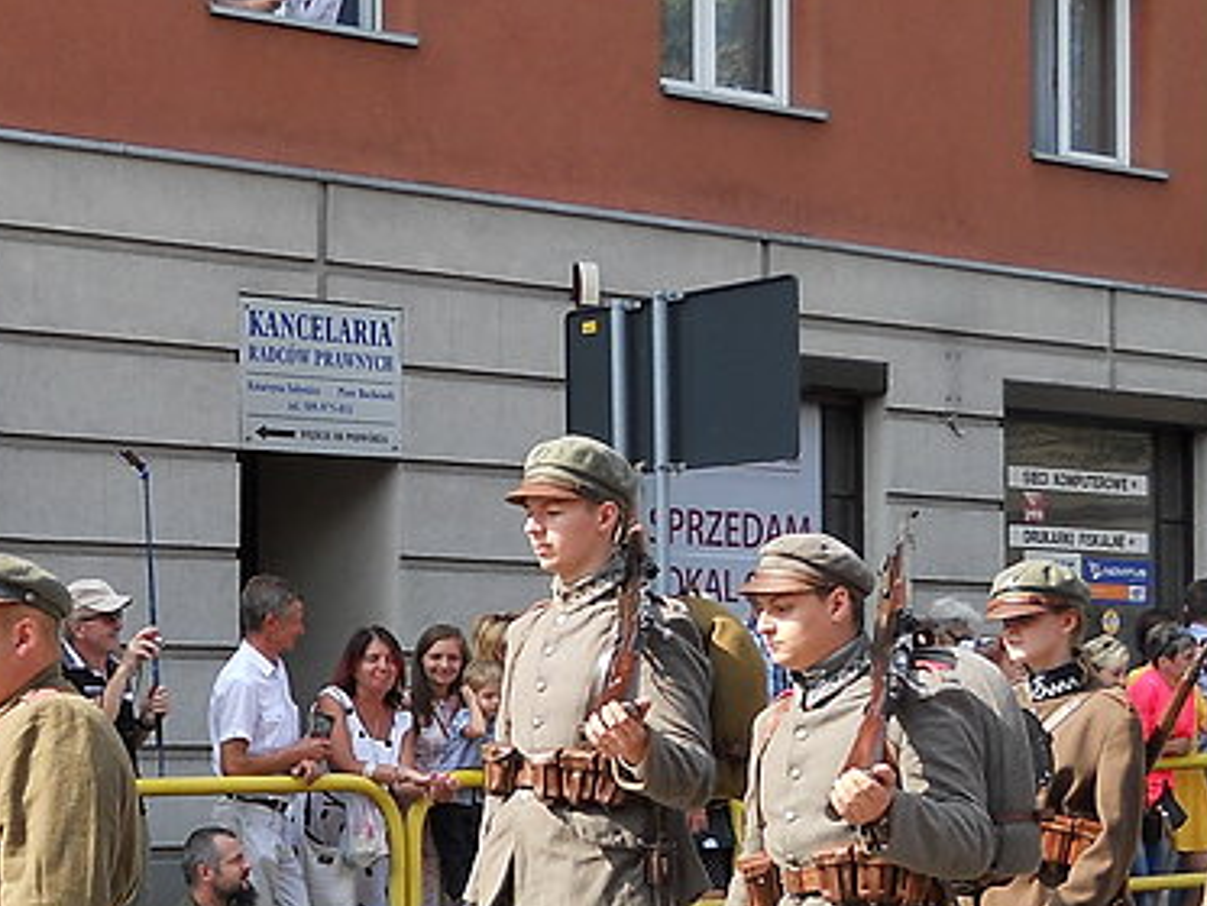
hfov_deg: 19.5
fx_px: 3453
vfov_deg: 14.8
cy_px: 846
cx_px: 165
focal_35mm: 99
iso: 80
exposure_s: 1/320
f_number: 3.1
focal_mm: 6.72
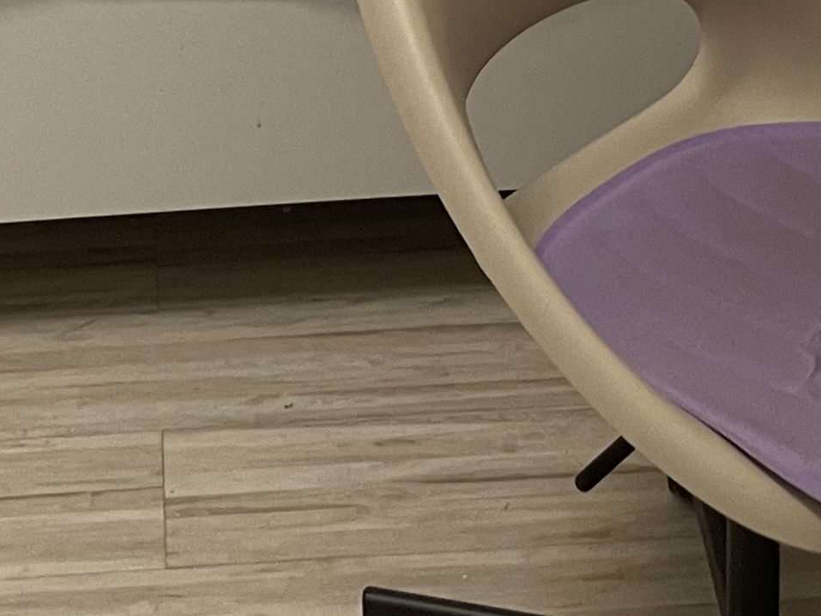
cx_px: 130
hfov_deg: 17.7
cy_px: -538
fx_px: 2609
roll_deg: +4.3
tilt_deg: -19.3
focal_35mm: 110
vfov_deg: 12.2
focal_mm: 4.2
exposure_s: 1/50
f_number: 1.6
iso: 100
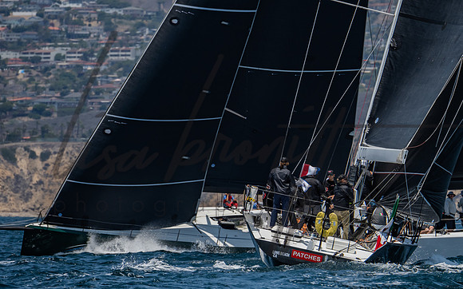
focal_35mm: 576
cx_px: 367
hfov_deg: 3.7
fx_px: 7261
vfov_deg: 2.3
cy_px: 120
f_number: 5.6
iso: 320
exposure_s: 1/2000
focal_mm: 330
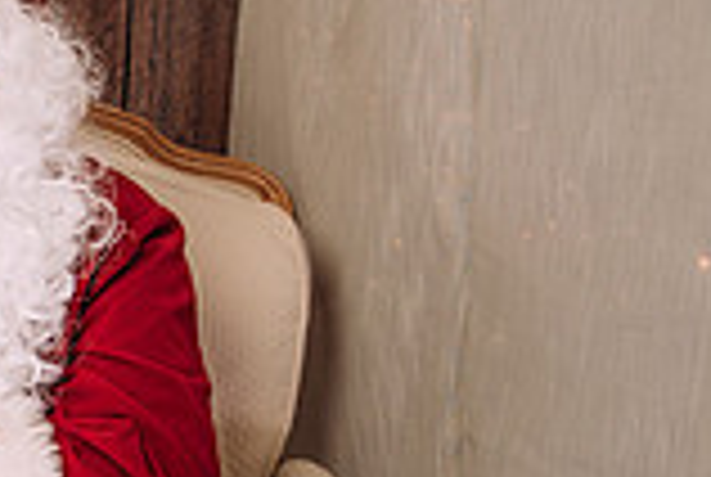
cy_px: 511
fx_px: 2909
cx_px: -539
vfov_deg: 9.3
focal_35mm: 147
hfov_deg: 12.8
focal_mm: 35
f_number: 5.6
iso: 100
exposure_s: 1/100
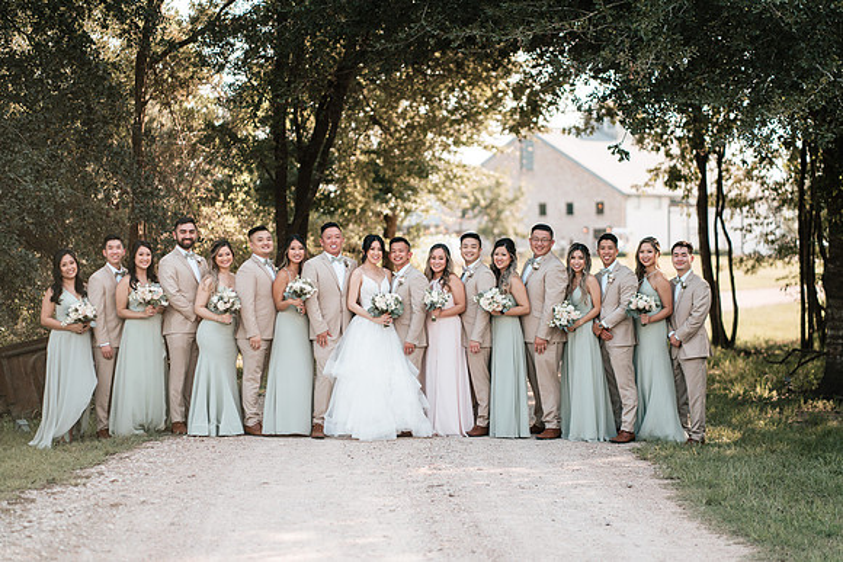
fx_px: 2014
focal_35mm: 86
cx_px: 422
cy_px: 281
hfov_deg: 23.6
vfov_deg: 15.9
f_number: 1.8
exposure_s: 1/800
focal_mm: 85
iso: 100
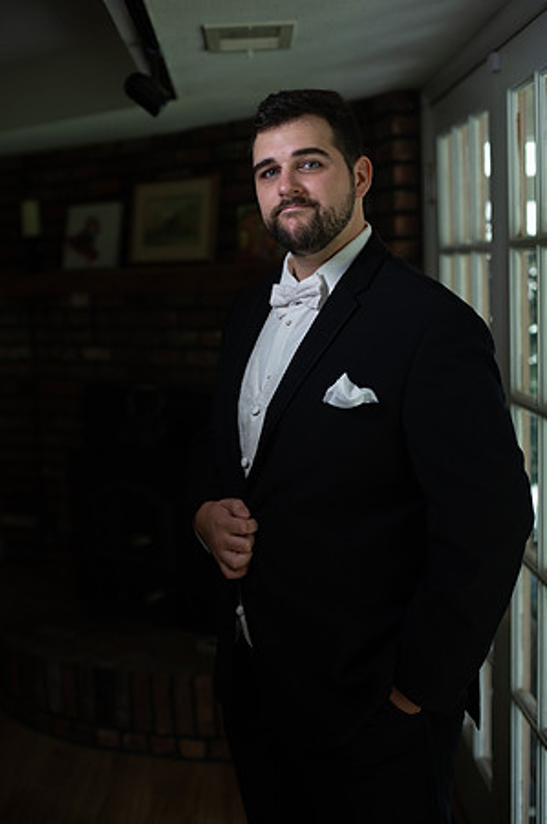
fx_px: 1142
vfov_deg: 39.6
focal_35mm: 50
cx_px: 274
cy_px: 412
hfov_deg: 26.9
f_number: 2.8
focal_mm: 50
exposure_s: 1/400
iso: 1000
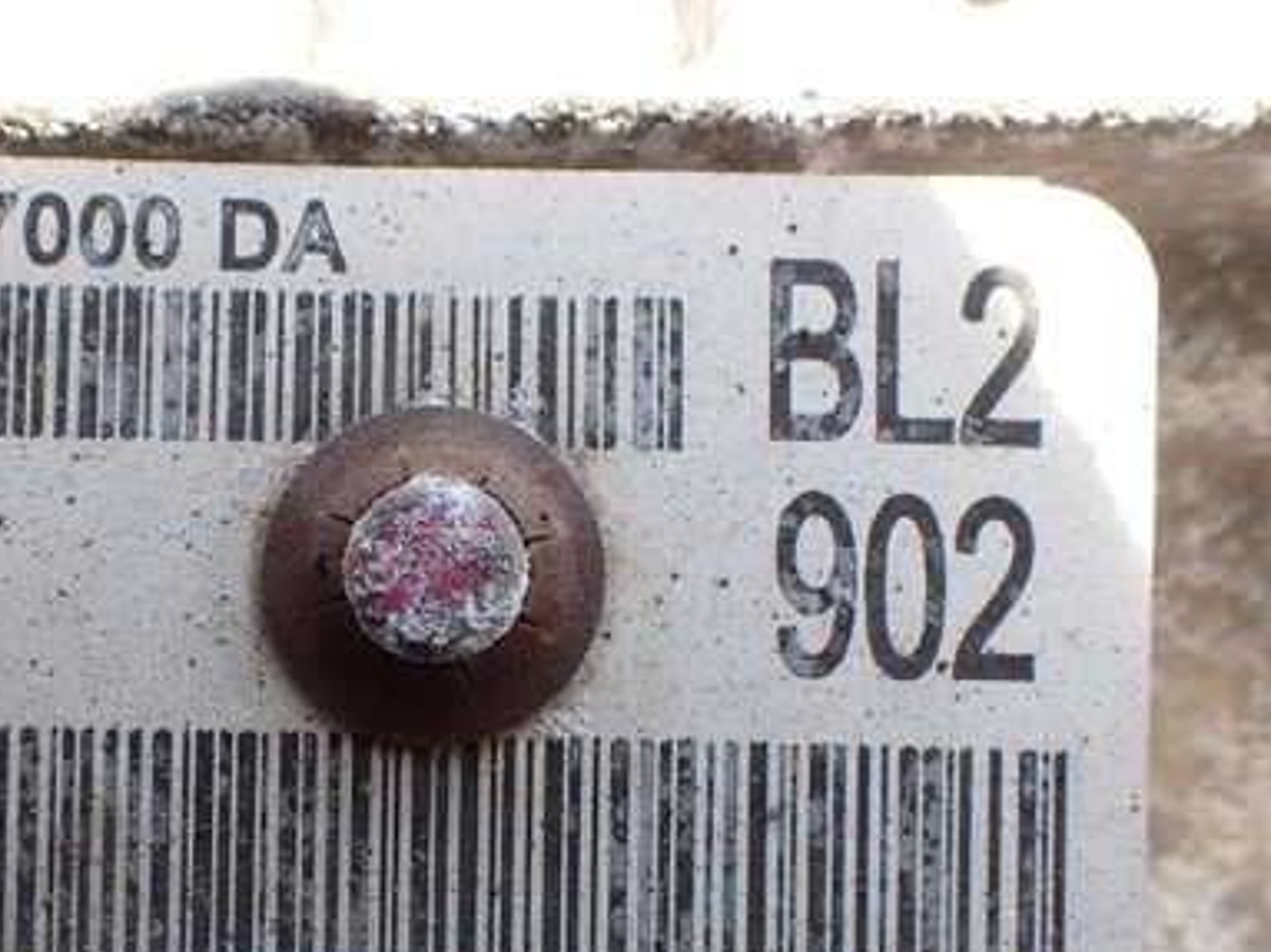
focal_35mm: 47
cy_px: 630
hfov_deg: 39.9
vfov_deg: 30.6
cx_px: 411
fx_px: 1725
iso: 100
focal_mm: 5.4
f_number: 3.2
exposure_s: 1/200
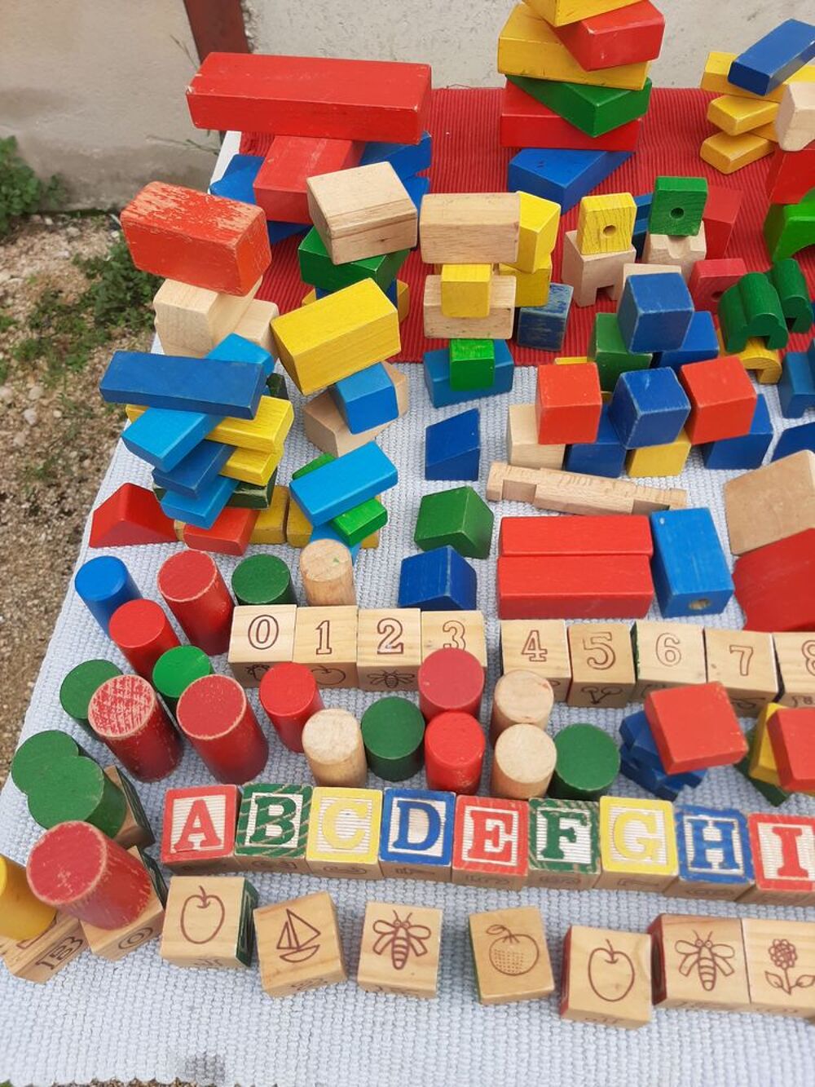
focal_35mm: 26
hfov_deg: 53.1
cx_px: 408
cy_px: 544
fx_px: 816
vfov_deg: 67.3
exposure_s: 1/228
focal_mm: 3.93
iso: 40
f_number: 1.7
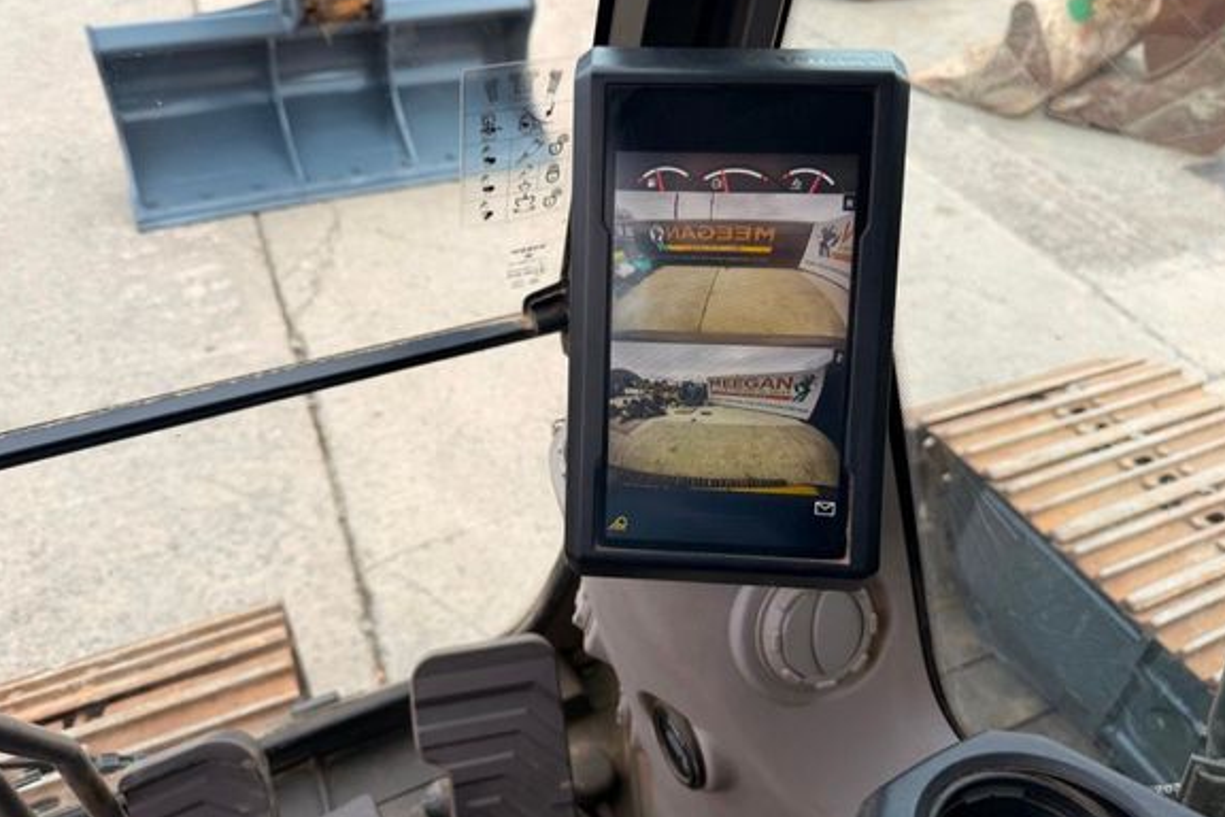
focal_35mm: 26
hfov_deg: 69.4
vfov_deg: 49.5
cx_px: 615
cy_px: 377
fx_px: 885
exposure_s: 1/742
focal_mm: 6.76
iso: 80
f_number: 1.78
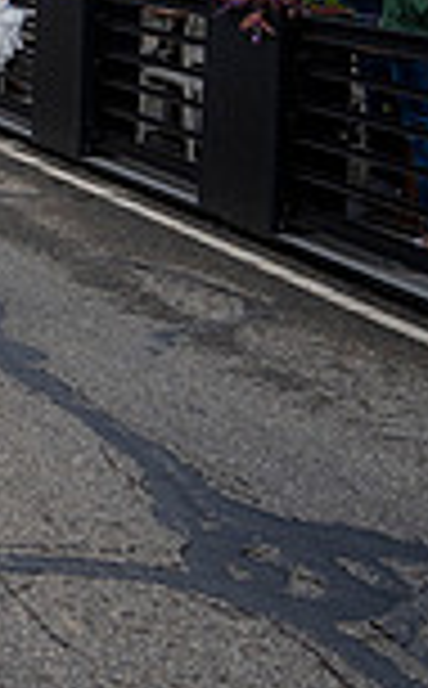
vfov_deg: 21.5
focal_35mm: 93
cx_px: -653
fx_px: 1744
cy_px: -20
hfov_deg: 11.3
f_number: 4
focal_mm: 24
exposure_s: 1/1600
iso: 320
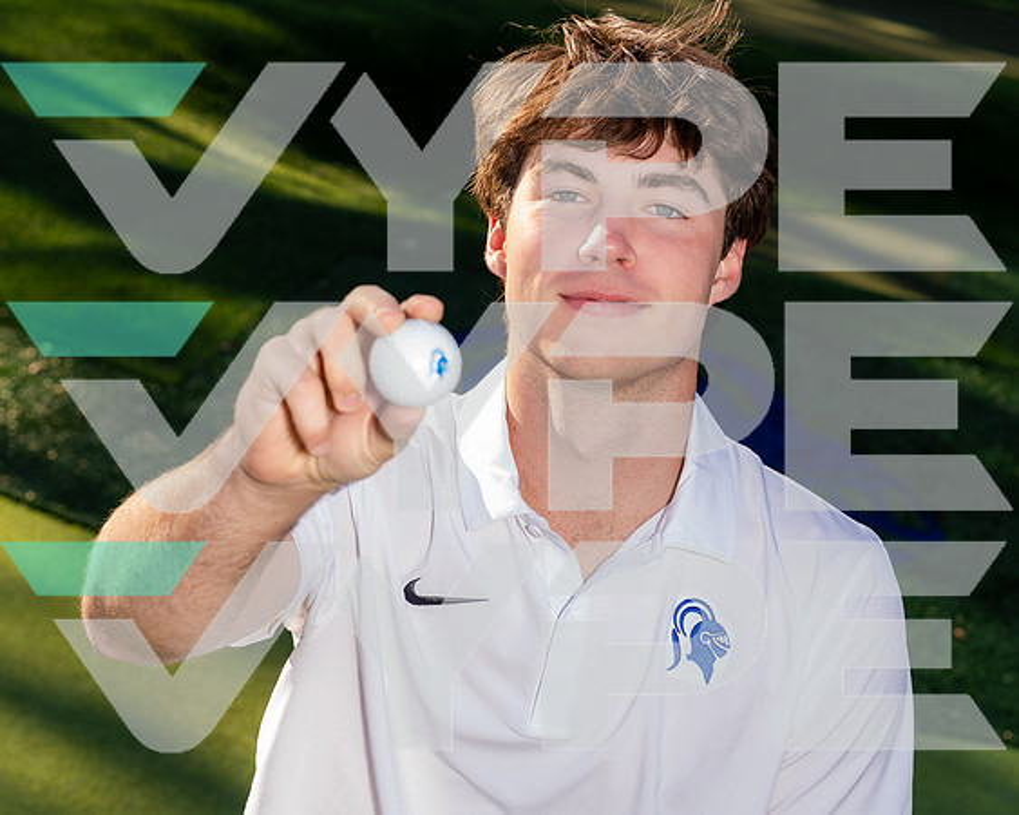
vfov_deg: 18.3
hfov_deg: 22.7
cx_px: 572
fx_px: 2534
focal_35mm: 84
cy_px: 419
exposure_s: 1/250
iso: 250
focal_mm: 70
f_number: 7.1
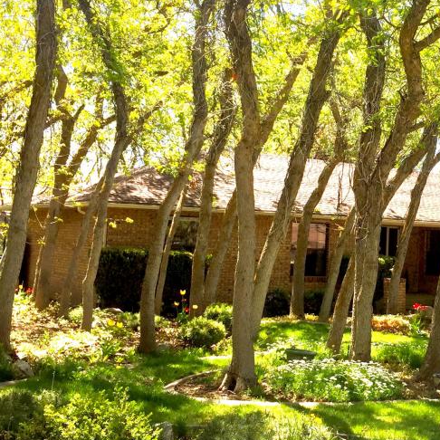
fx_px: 777
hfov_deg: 30.1
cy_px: 197
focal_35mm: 54
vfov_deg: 31.6
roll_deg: -2.1
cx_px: 406
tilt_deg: +3.1
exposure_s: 1/706
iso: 32
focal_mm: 4.15
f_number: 2.2
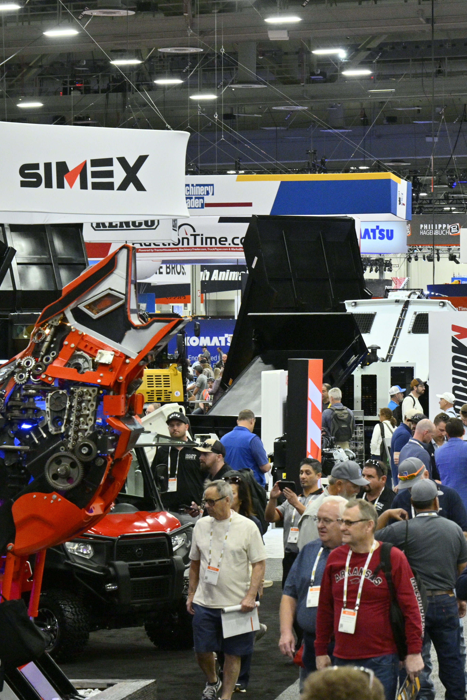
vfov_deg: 14.8
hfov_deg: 9.8
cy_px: 351
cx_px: 430
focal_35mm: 139
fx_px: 2704
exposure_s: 1/250
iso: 2500
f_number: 8
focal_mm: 92
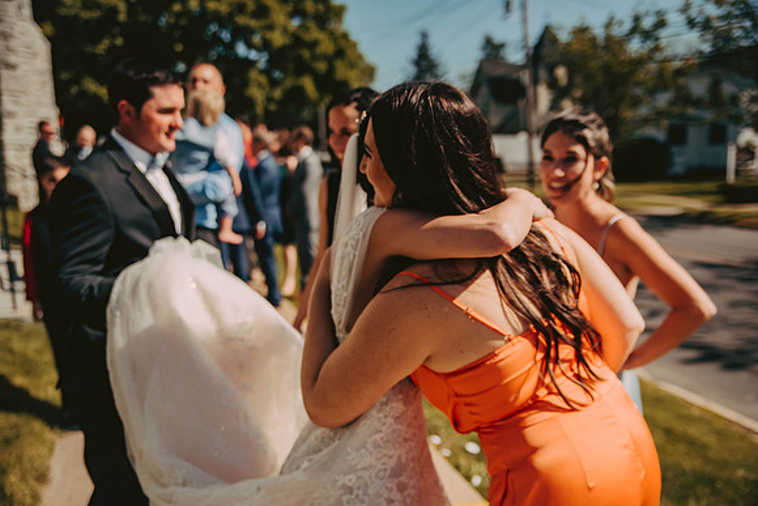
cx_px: 379
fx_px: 842
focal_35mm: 40
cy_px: 253
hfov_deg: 48.4
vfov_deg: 33.4
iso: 200
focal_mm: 40
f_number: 2.8
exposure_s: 1/4000
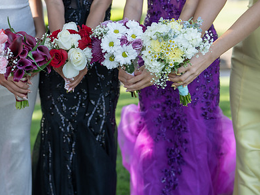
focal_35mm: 77
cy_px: 83
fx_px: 579
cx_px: 88
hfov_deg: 25.2
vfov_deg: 19.1
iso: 160
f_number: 2.2
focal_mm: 50
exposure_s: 1/640
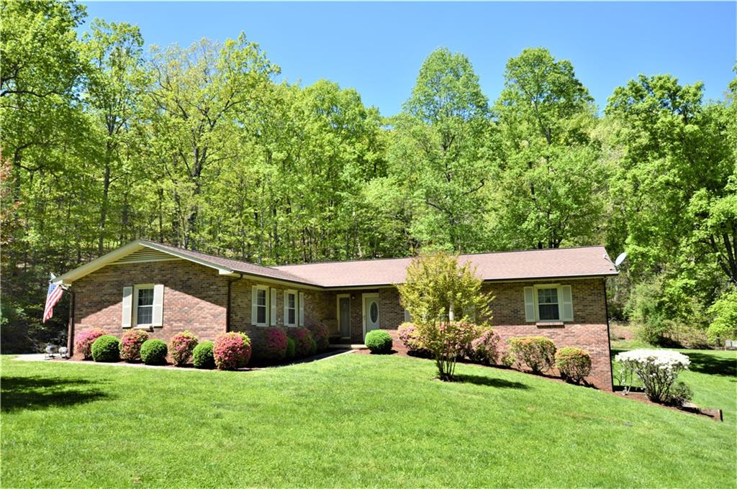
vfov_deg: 47.8
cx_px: 368
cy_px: 244
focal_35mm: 27
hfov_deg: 67.4
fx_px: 552
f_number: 7.1
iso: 100
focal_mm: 18
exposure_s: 1/200
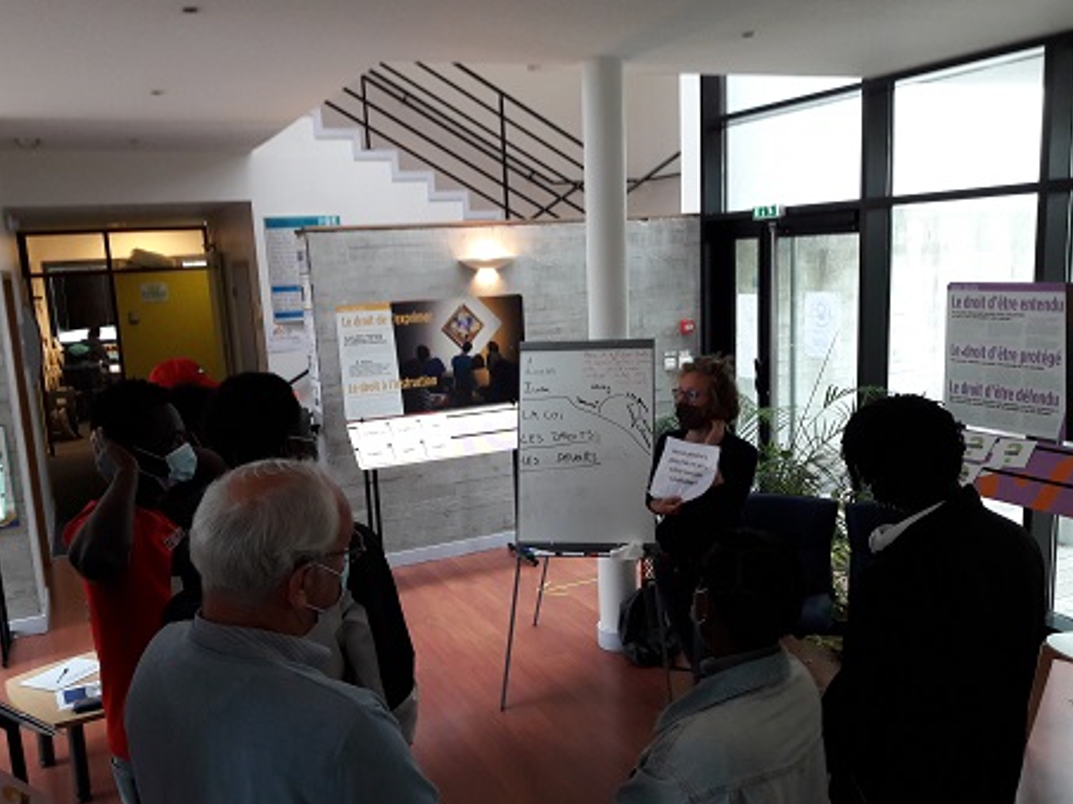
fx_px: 961
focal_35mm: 31
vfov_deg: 45.4
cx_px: 510
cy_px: 428
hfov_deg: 58.3
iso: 100
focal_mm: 3.7
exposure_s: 1/33
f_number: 1.9
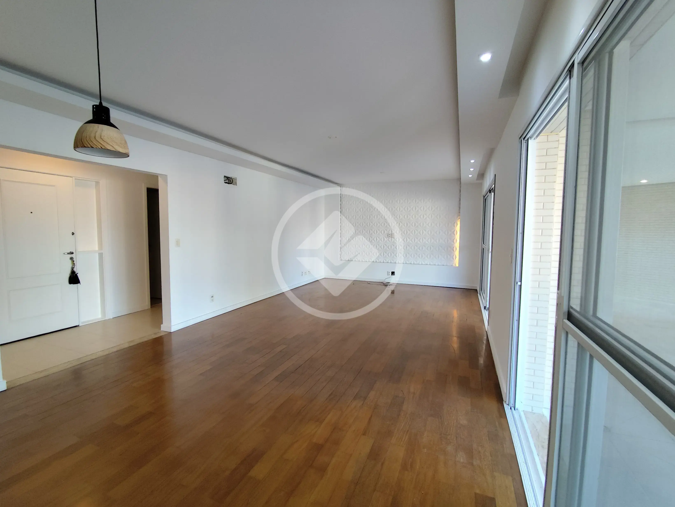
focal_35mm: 16
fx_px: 312
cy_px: 254
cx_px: 338
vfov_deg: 78.2
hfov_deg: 94.5
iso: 64
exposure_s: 1/60
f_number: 2.2
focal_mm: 1.65
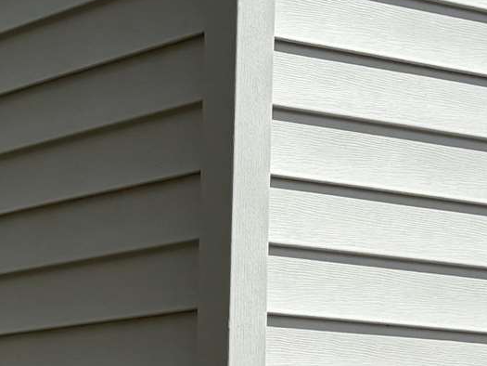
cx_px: -120
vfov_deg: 9.5
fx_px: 2139
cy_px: 510
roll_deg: -1.4
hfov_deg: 12.6
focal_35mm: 152
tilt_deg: +0.7
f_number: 1.6
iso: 50
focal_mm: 5.96
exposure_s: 1/4065
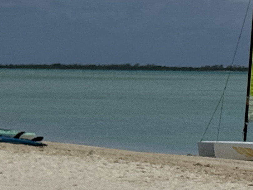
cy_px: 138
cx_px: 289
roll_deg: -0.2
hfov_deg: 8.2
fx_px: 1740
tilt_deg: -3.0
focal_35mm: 238
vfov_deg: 6.2
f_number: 1.78
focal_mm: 6.76
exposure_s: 1/15385
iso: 50
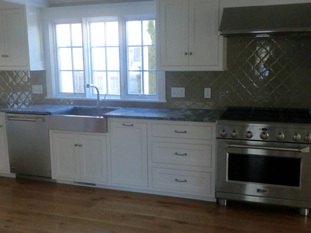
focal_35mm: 38
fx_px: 341
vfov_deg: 37.7
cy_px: 116
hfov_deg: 49.0
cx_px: 156
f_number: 3.9
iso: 320
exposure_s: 1/60
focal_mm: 6.9
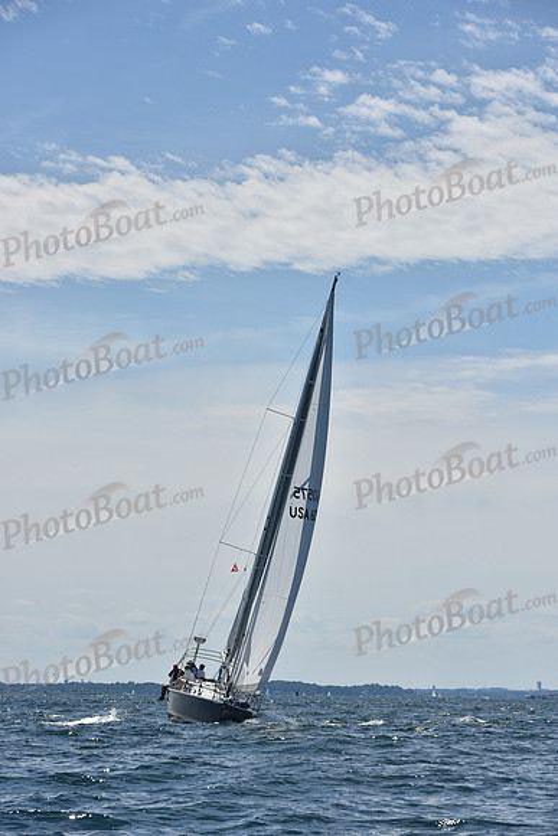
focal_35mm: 135
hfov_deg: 10.2
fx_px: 3137
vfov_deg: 15.2
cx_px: 279
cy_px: 418
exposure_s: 1/1600
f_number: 9
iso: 250
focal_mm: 135
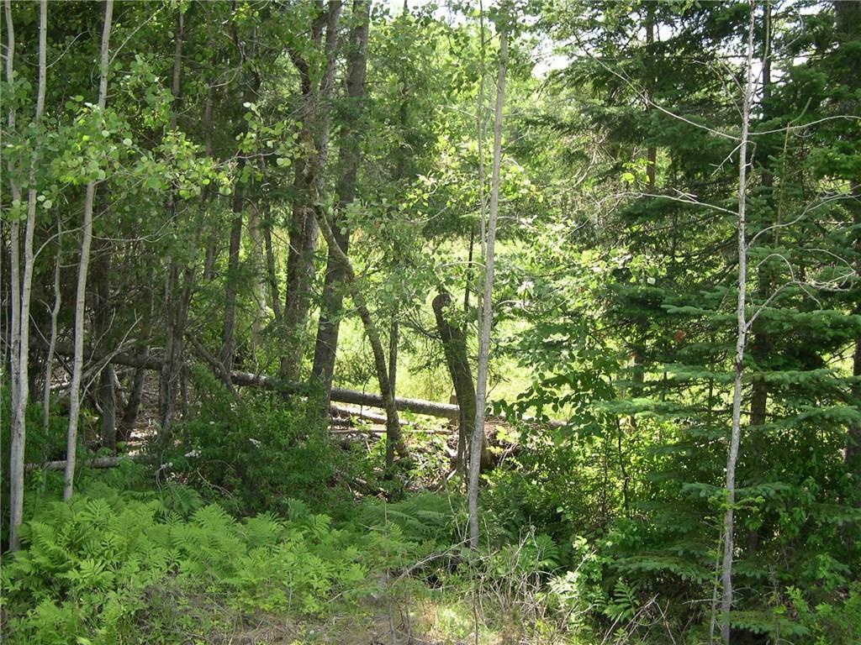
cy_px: 322
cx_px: 430
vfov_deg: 37.7
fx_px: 945
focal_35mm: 38
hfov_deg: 49.0
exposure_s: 1/207
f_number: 2.8
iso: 100
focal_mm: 8
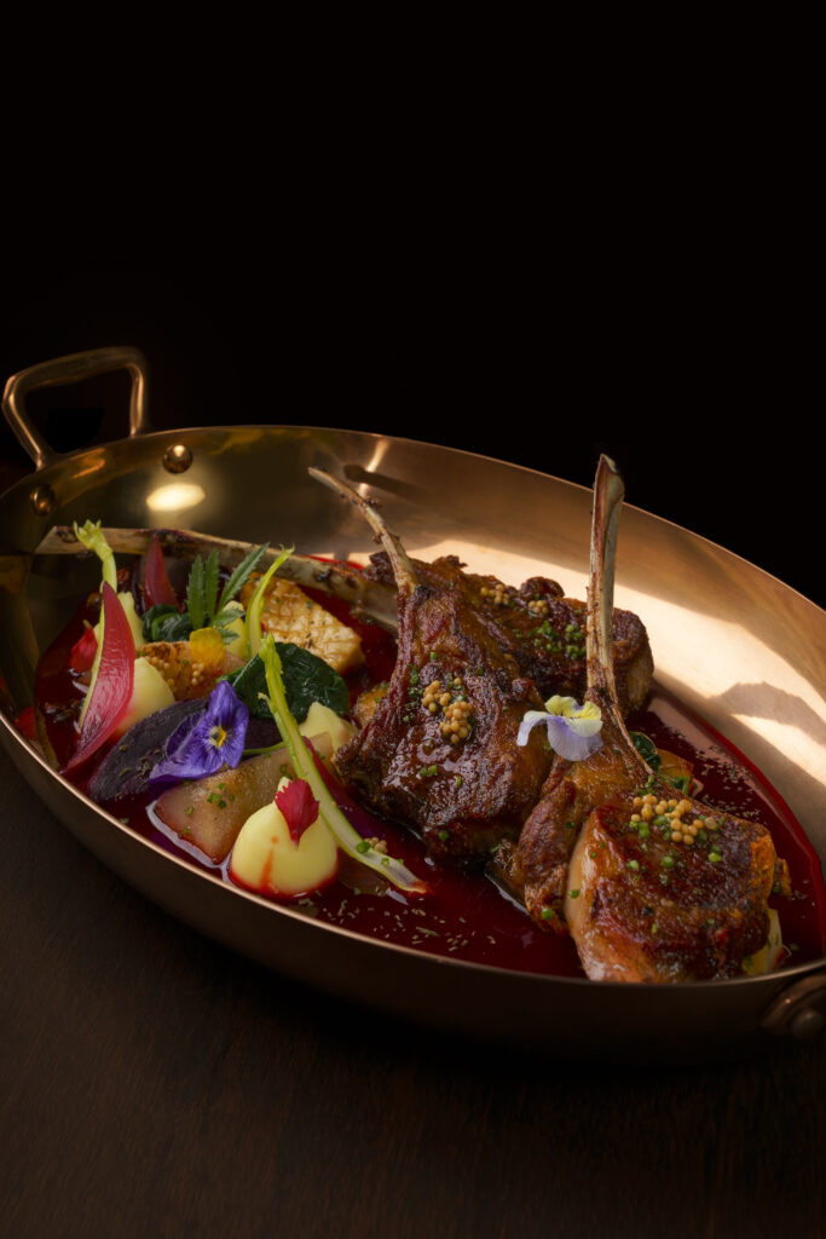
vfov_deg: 28.8
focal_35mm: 70
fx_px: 2408
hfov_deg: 19.5
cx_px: 413
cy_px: 620
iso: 200
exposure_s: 1/250
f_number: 14
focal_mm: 70
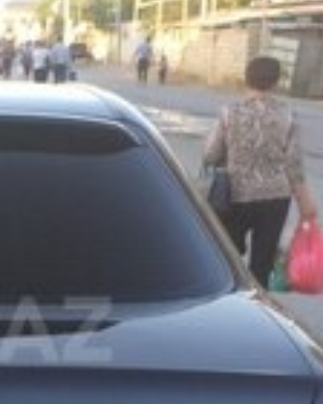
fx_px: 1195
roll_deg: +0.2
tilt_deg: -16.4
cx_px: -110
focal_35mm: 100
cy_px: 329
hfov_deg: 14.7
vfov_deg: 19.0
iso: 32
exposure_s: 1/101
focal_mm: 4.15
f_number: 2.2
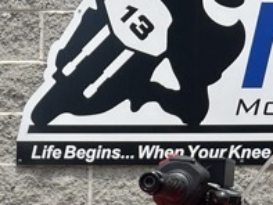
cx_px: -32
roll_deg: +0.0
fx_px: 1065
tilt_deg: -4.3
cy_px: 360
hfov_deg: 14.3
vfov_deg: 10.4
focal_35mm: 135
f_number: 1.5
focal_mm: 5.7
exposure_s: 1/2841
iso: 50
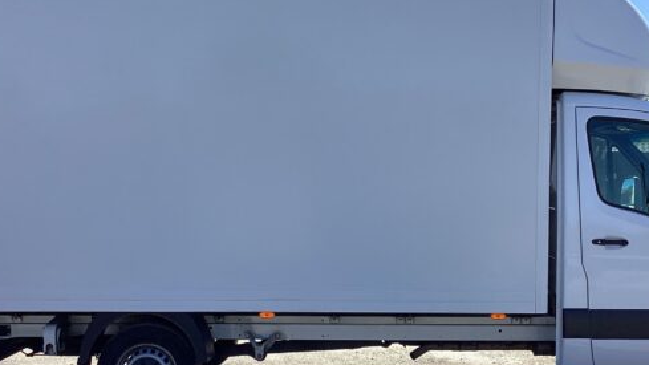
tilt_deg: -3.7
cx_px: 382
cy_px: 242
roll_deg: +0.8
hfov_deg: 37.7
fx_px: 946
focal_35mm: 55
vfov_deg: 21.7
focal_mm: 3.3
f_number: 2.4
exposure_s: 1/959
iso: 25
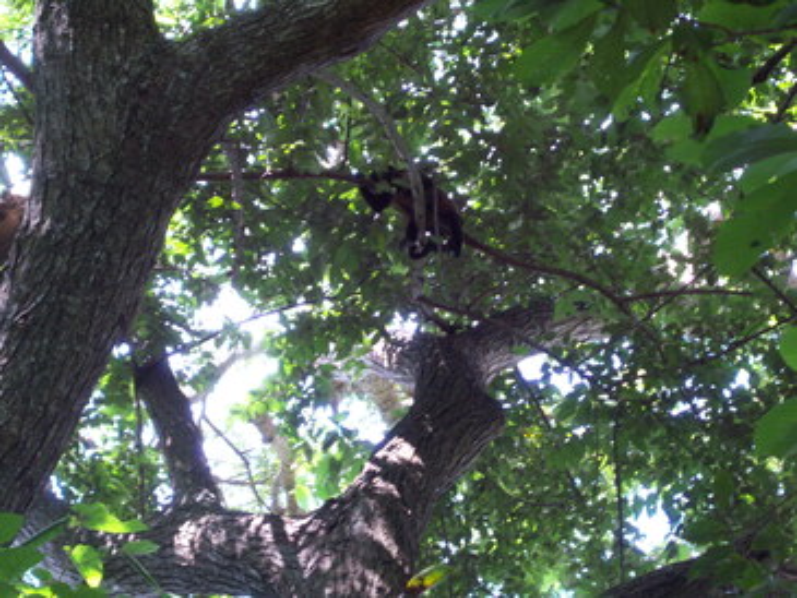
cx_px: 398
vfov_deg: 13.7
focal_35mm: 108
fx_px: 2487
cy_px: 299
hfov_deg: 18.2
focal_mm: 22.5
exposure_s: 1/25
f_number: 4.9
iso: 160
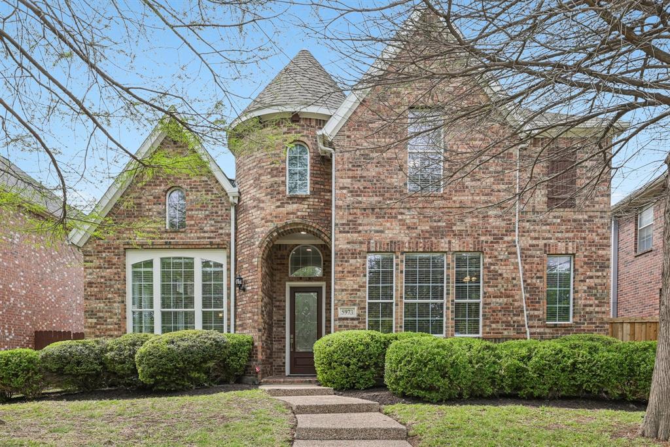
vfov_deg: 56.1
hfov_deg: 77.3
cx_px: 335
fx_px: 419
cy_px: 224
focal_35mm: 22
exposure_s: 1/500
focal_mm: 22.5
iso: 400
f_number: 8
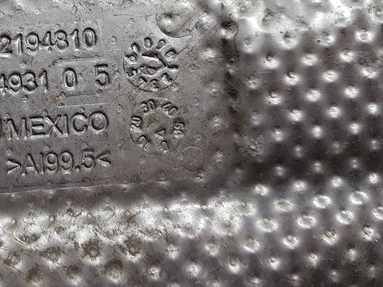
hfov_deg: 40.1
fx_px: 498
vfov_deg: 31.9
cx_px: 68
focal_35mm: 45
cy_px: 90
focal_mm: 4.2
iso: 50
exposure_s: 1/100
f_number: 1.7
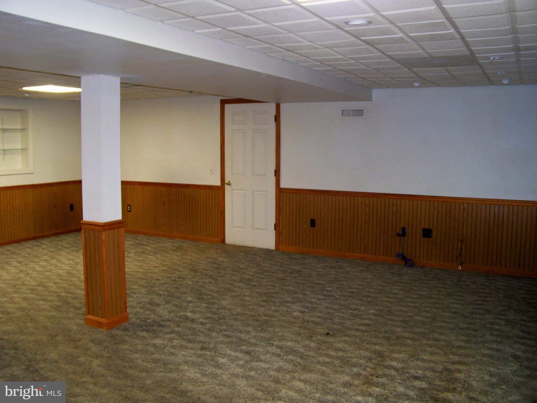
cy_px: 202
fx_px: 512
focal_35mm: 33
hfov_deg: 55.4
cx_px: 268
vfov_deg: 42.9
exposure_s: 1/30
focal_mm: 5.85
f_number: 2.8
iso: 200
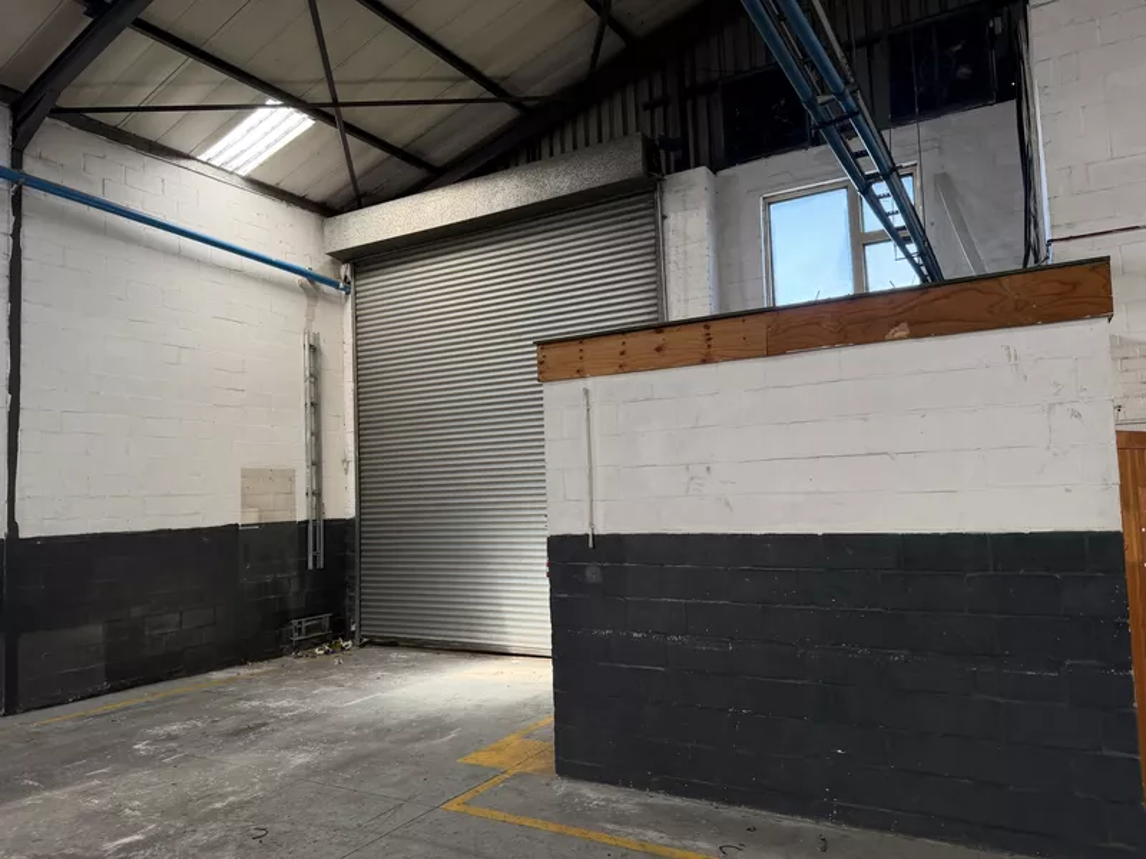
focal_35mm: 24
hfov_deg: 71.6
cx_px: 573
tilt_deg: +4.1
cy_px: 430
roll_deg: +0.0
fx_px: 795
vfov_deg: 56.8
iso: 160
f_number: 1.78
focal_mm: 6.76
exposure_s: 1/124
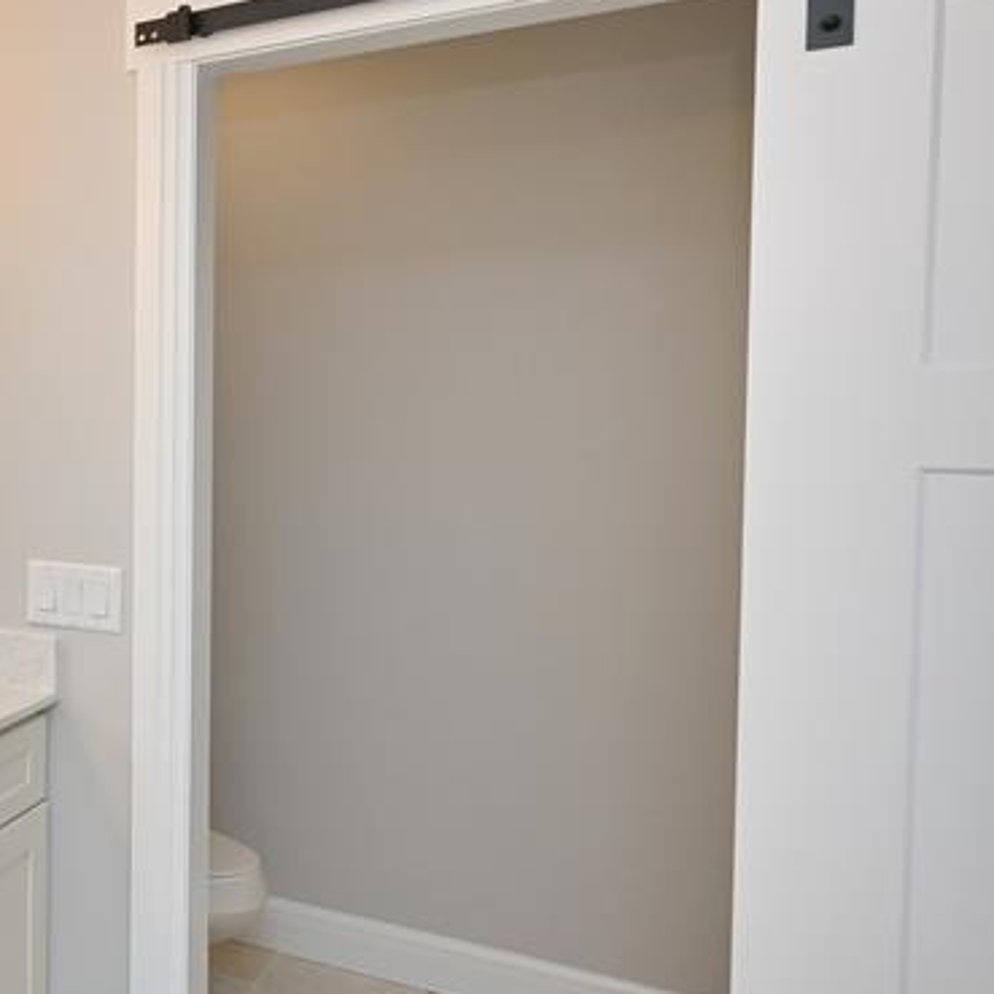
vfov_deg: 48.2
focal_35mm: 34
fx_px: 1110
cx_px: -283
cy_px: 474
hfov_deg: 34.7
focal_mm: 14.5
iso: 320
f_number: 10
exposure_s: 1/60
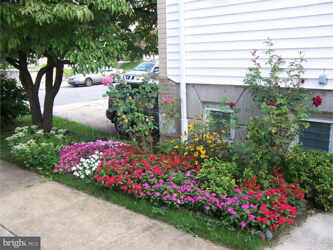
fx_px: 317
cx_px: 166
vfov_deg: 42.9
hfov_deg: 55.4
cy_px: 125
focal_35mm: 33
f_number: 3.4
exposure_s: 1/90
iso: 80
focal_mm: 5.5
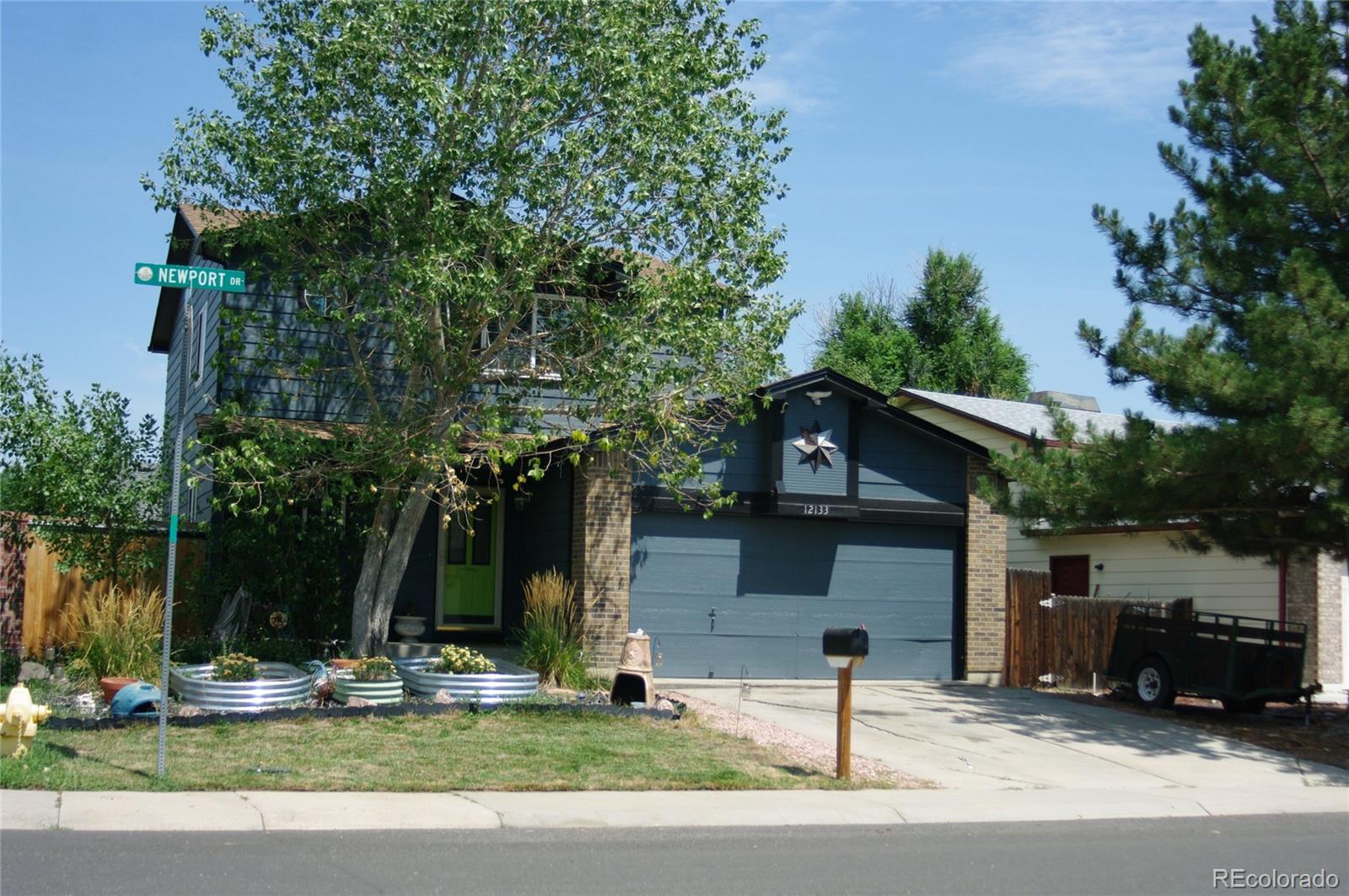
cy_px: 448
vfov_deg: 31.8
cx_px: 674
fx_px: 1572
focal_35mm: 42
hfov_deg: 46.4
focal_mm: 28
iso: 400
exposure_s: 1/4000
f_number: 3.5
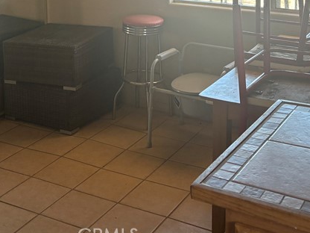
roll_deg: +1.3
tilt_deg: -7.1
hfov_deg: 30.2
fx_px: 573
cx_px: 130
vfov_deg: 21.4
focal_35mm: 64
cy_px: -41
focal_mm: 5.96
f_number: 1.6
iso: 100
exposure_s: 1/121
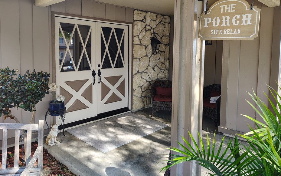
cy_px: 64
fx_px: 214
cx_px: 142
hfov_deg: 66.5
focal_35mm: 28
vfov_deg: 44.1
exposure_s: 1/120
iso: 216
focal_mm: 5.56
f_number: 1.8
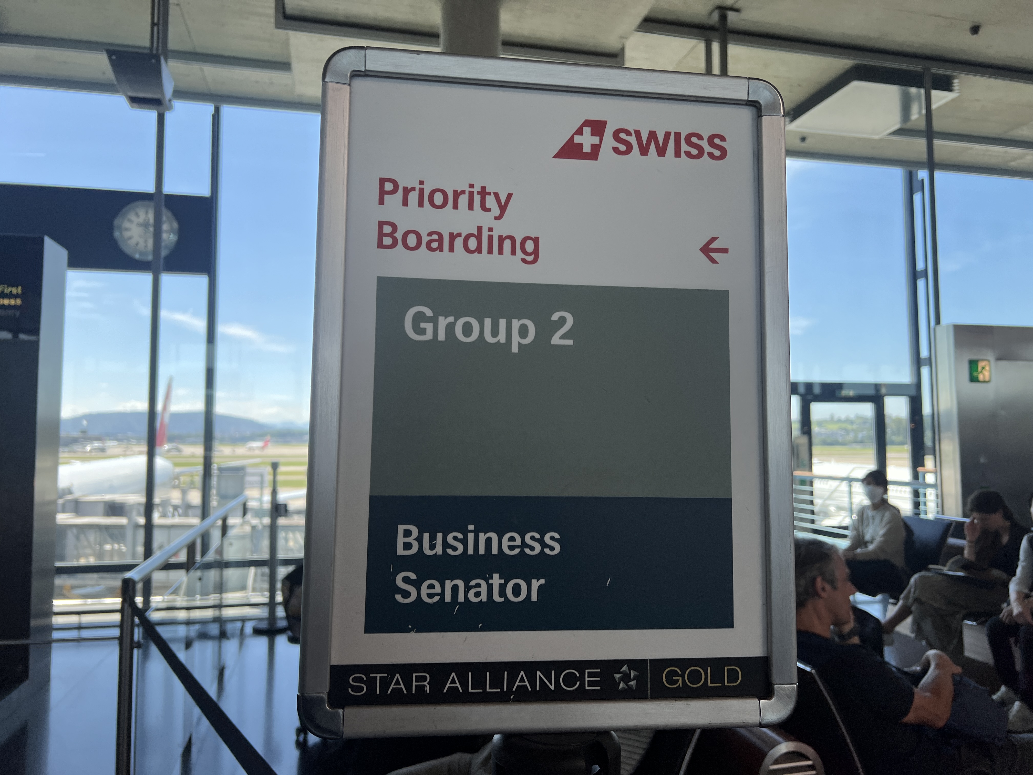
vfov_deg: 53.1
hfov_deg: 67.3
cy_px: 388
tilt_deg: +4.4
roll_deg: +0.7
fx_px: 776
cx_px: 516
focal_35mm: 26
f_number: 1.5
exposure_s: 1/786
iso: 50
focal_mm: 5.7
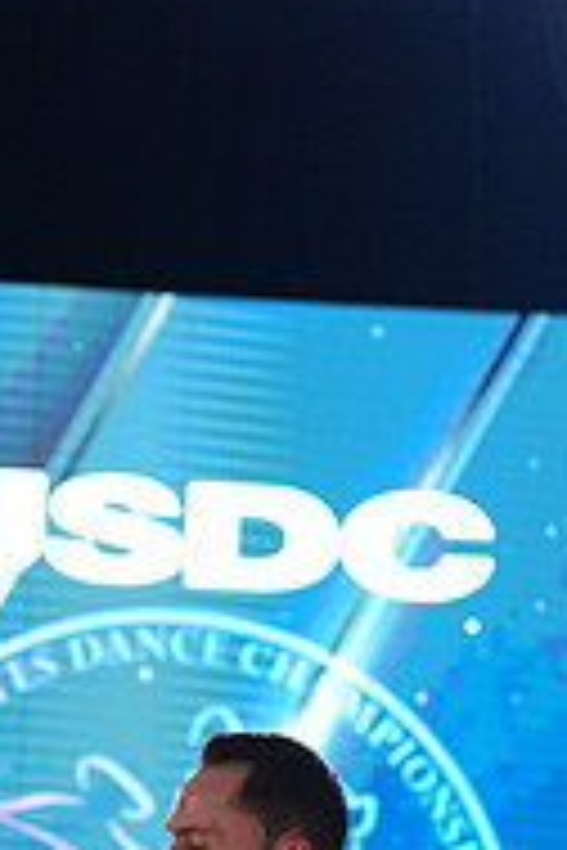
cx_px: 38
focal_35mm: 298
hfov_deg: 4.6
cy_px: 1174
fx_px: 7040
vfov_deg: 6.8
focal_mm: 97
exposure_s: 1/400
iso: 1250
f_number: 4
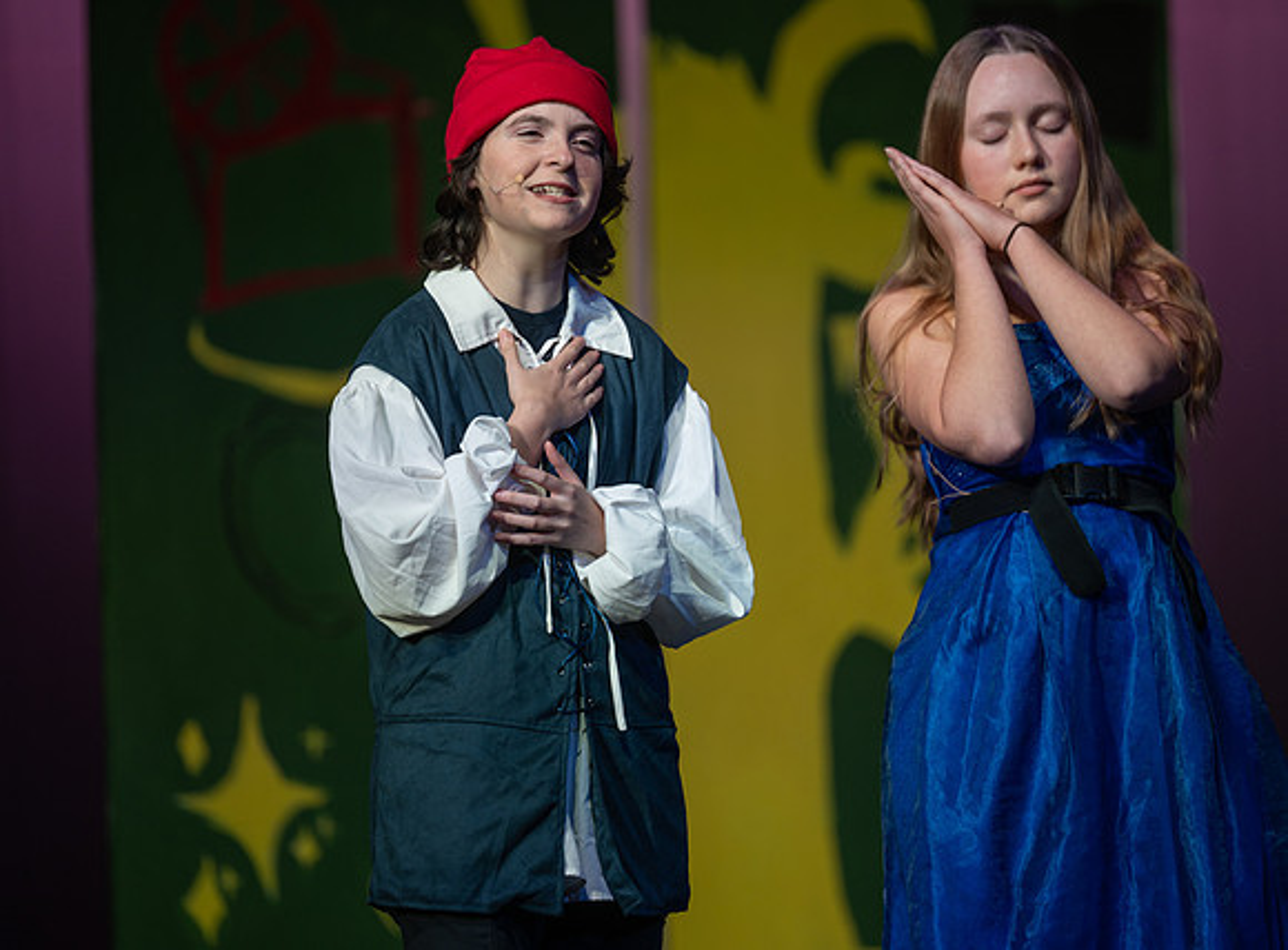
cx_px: 622
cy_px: 430
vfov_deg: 6.4
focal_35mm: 230
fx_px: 8511
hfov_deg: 8.7
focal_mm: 190
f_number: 2.8
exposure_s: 1/250
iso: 110
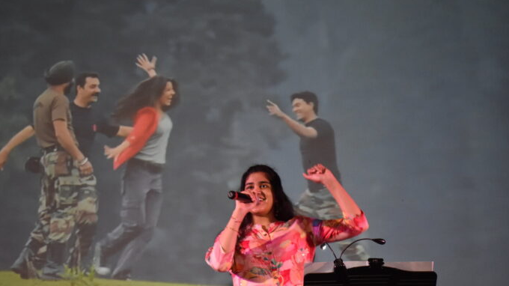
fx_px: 958
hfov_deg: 29.8
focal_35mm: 71
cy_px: 190
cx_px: 250
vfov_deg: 16.9
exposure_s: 1/60
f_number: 5
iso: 2000
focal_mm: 40
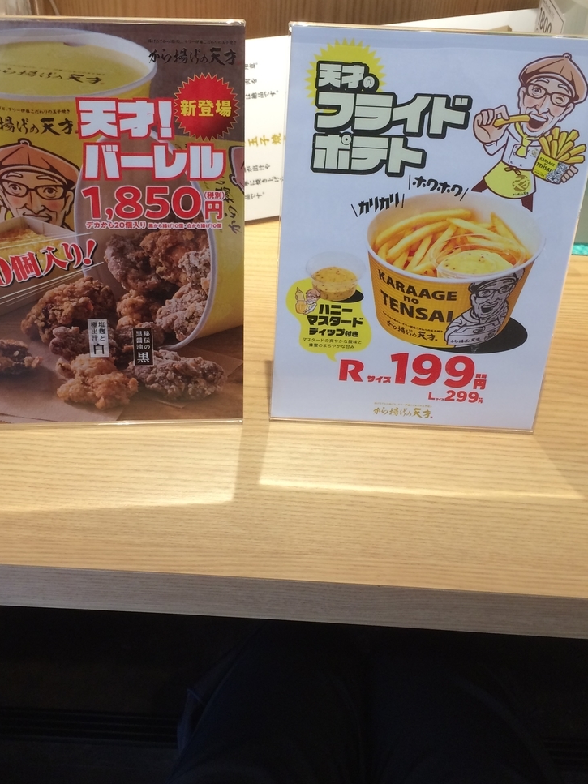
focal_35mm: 36
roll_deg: +0.1
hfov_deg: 39.6
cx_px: 270
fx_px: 816
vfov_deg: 51.2
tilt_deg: -39.4
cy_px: 332
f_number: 2.2
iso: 40
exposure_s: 1/30
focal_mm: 4.15
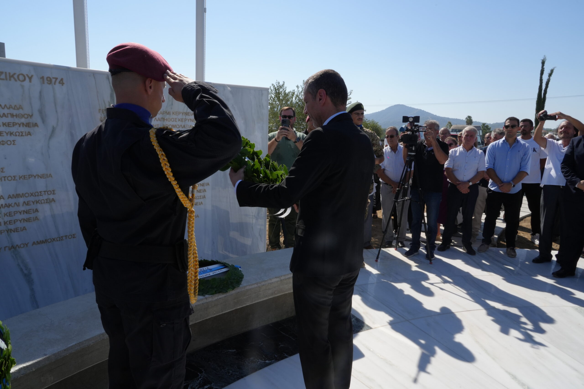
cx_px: 292
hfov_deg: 73.7
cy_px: 194
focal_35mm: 24
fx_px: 389
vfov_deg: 53.1
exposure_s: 1/320
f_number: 22
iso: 800
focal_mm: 24
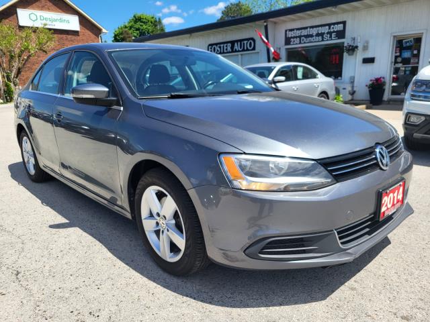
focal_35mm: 26
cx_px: 215
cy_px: 161
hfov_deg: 67.3
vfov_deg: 53.1
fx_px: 323
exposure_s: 1/1889
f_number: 1.8
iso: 40
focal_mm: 5.4
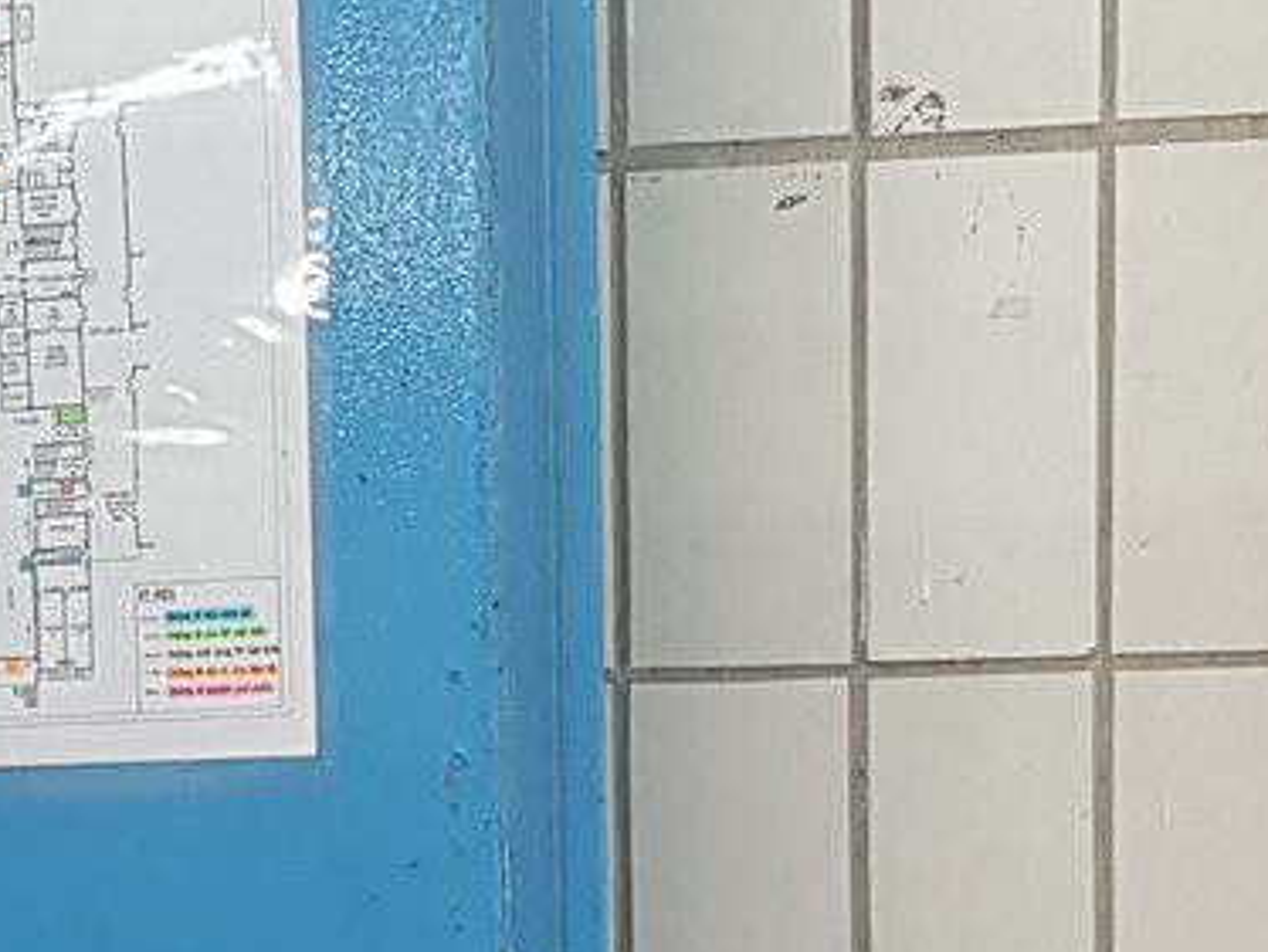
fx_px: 5095
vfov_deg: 10.1
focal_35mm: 139
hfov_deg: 14.2
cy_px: 1663
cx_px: 580
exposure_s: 1/50
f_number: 1.7
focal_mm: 4.3
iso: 125
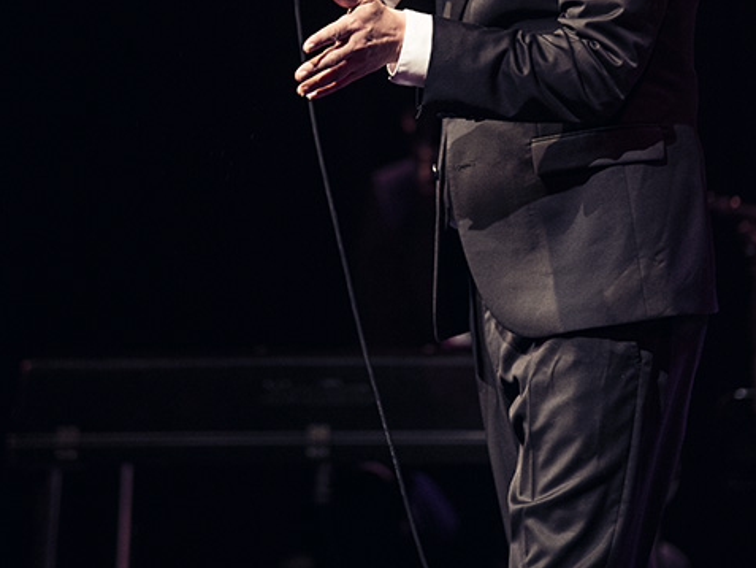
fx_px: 6335
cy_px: 102
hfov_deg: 6.8
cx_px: 377
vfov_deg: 5.1
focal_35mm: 290
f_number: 2.8
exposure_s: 1/200
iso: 1000
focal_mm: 200
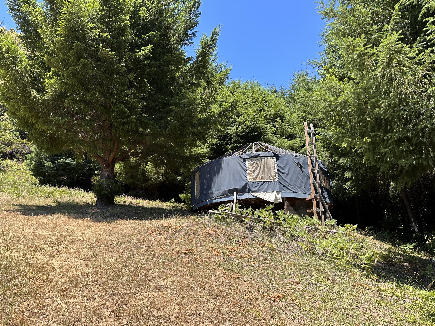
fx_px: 302
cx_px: 218
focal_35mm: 24
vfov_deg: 56.8
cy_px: 163
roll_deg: +1.1
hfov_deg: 71.6
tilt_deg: +18.3
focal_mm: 6.86
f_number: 1.78
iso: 80
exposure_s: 1/1613
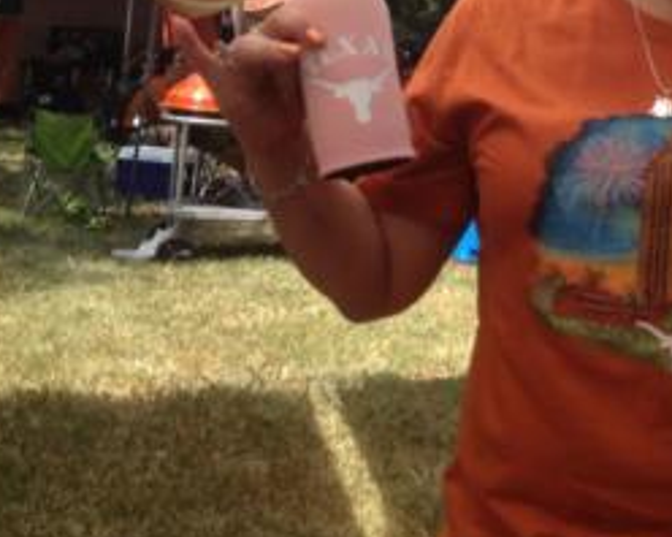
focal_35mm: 69
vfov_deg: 21.7
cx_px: 550
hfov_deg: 26.9
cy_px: 64
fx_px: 1371
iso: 64
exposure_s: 1/673
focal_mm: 4.28
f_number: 2.4
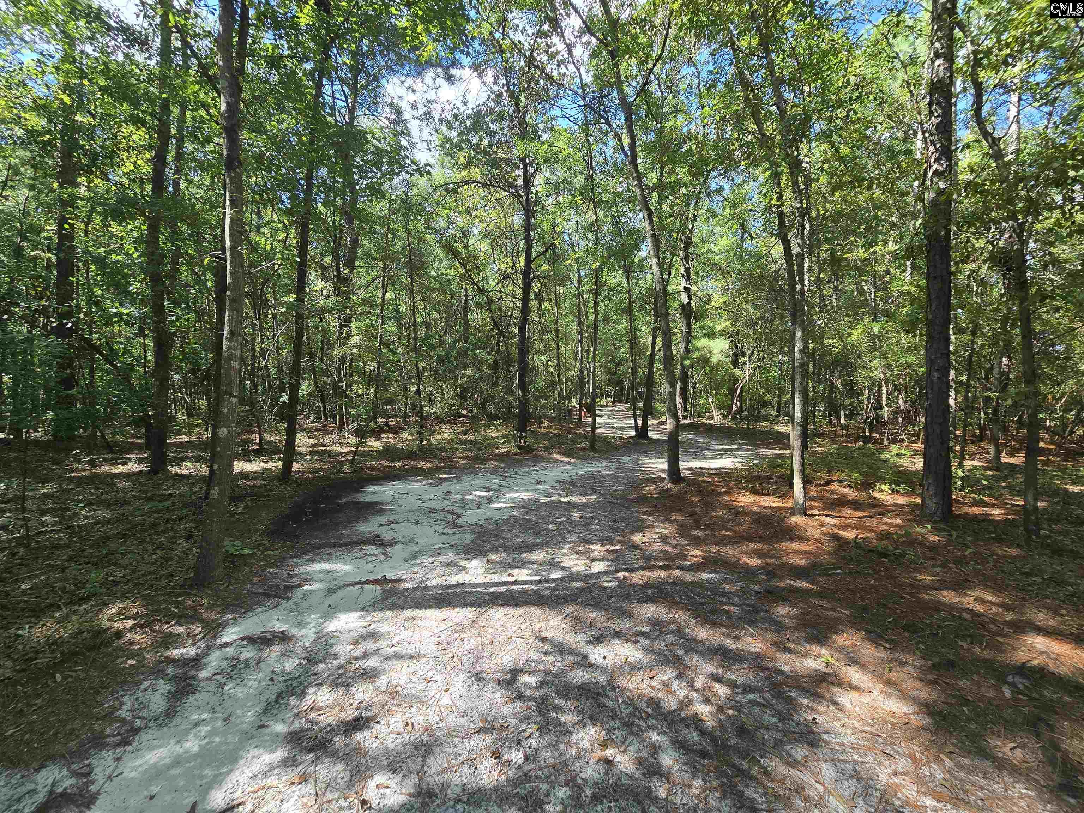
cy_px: 406
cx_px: 542
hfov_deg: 106.2
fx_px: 407
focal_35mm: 13
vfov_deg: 89.9
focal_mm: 2.2
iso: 50
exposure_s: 1/335
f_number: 2.2
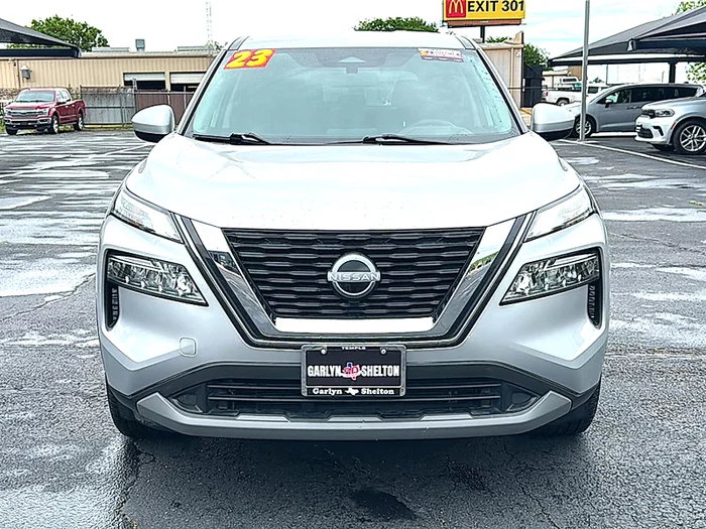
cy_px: 264
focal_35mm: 37
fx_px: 755
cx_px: 353
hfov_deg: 50.1
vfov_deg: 38.7
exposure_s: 1/2262
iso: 80
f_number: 1.78
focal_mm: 6.86
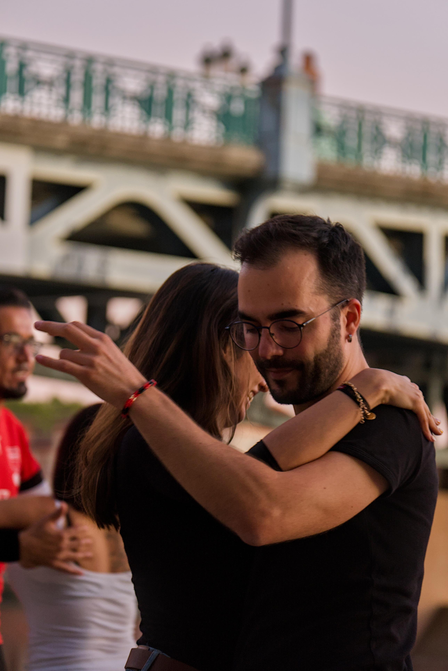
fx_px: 2669
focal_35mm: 143
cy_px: 336
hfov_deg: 9.6
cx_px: 224
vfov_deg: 14.3
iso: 800
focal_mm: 95
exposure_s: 1/125
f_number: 4
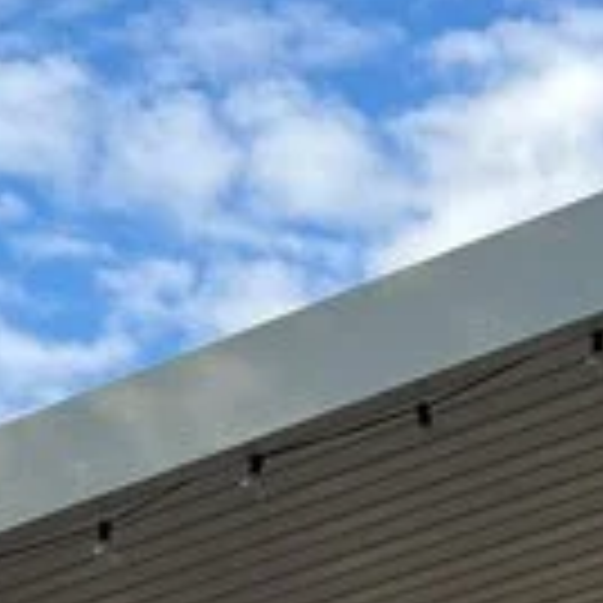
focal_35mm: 176
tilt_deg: -0.8
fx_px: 3469
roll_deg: -0.8
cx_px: 396
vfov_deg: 8.7
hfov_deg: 9.9
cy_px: 1611
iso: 50
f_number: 1.5
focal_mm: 5.7
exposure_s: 1/1698
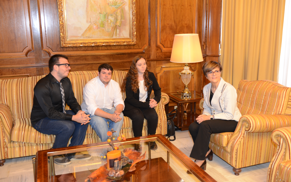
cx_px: 147
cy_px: 89
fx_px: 285
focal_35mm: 36
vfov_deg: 35.3
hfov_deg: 54.0
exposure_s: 1/40
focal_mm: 35
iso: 800
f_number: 3.5
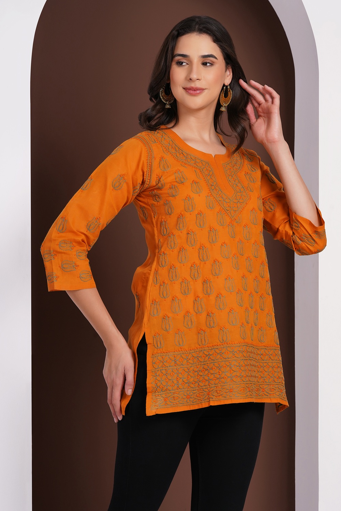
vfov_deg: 16.0
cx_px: 170
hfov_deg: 10.7
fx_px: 1819
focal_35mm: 128
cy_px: 256
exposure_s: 1/125
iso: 250
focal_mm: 128
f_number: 10
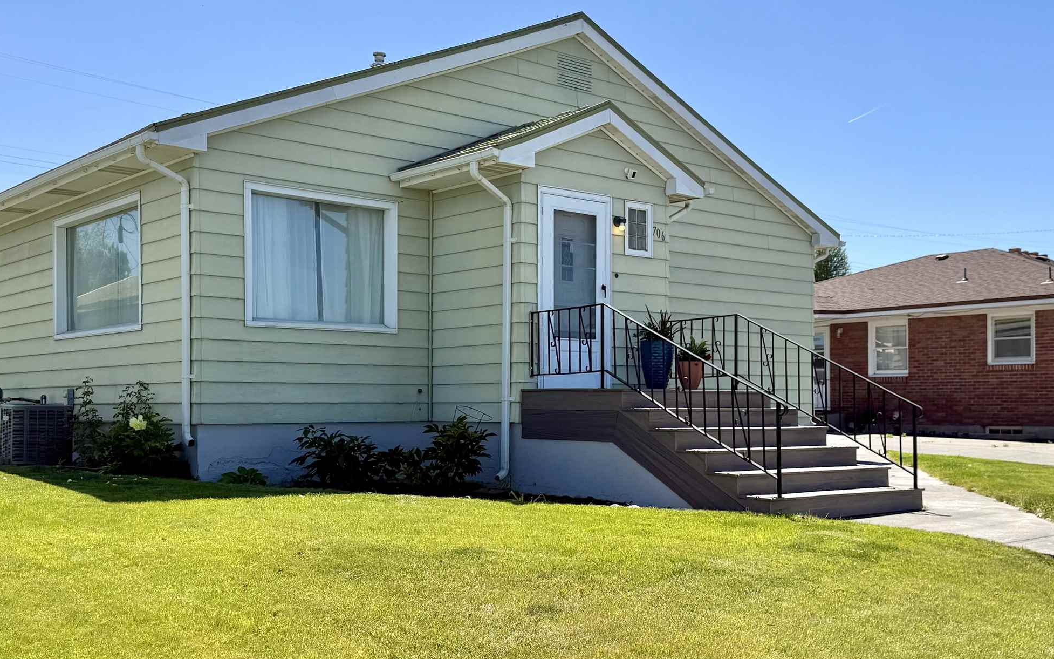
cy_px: 388
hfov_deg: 49.3
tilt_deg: +0.9
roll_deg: +0.3
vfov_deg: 31.9
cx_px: 532
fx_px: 1149
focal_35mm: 40
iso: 80
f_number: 1.78
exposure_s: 1/4405
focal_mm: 6.76
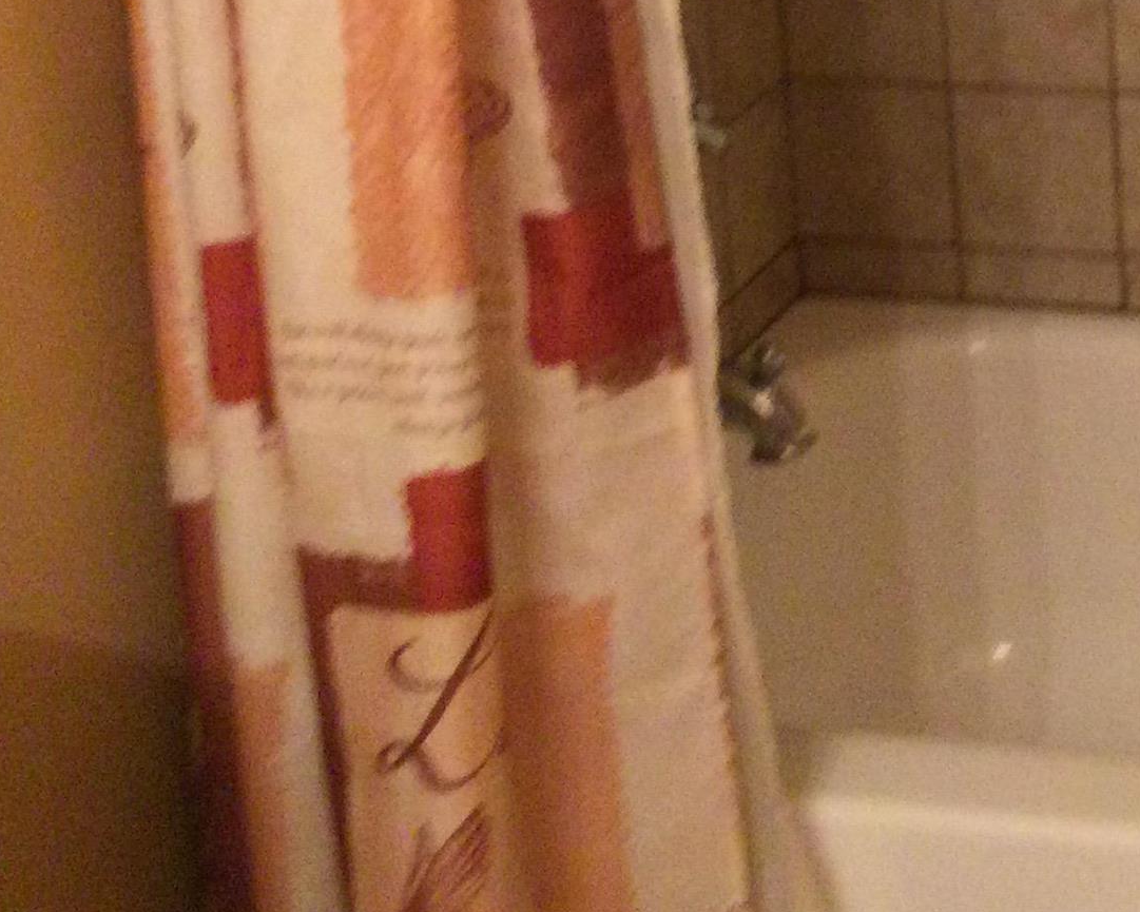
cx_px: 1515
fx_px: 2902
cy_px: -198
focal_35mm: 86
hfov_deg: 20.2
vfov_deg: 17.0
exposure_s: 1/30
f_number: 2.4
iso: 250
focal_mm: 3.3
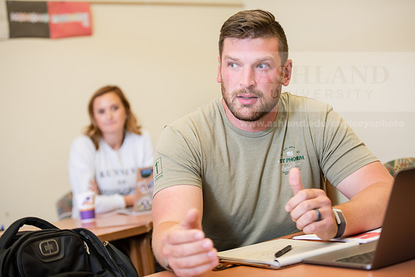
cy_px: 138
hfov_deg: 28.8
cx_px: 208
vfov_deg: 19.5
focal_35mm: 70
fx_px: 807
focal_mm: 70
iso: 1000
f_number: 2.8
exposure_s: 1/200
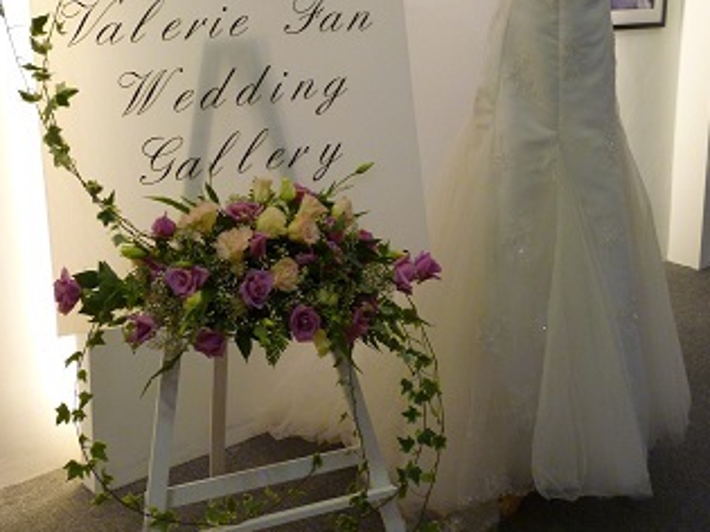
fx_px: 1005
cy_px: 114
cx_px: 352
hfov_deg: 38.9
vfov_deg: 29.1
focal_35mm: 49
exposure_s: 1/30
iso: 320
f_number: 3.7
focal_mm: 6.3
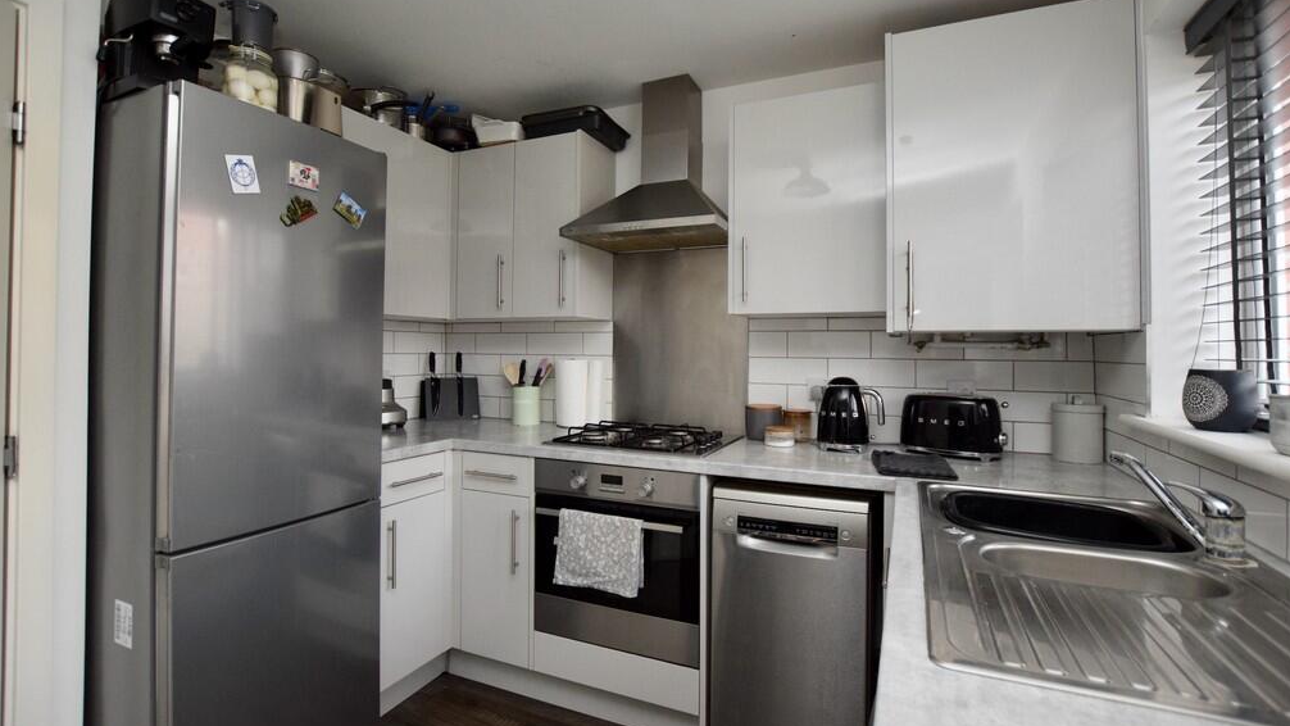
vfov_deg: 67.0
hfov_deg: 99.4
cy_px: 339
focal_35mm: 16
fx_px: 547
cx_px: 649
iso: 1400
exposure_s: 1/60
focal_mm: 10
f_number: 3.5
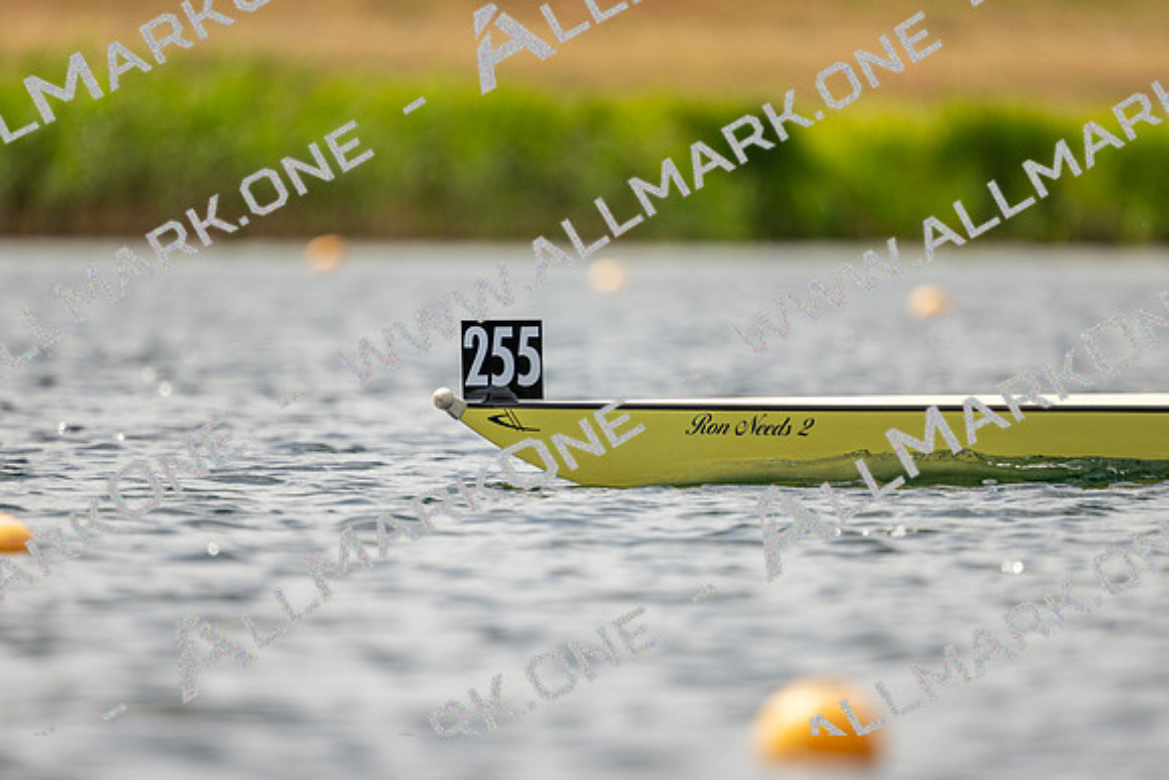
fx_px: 29230
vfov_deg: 1.5
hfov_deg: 2.3
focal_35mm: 900
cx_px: 584
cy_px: 390
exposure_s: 1/1600
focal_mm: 600
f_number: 4
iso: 125
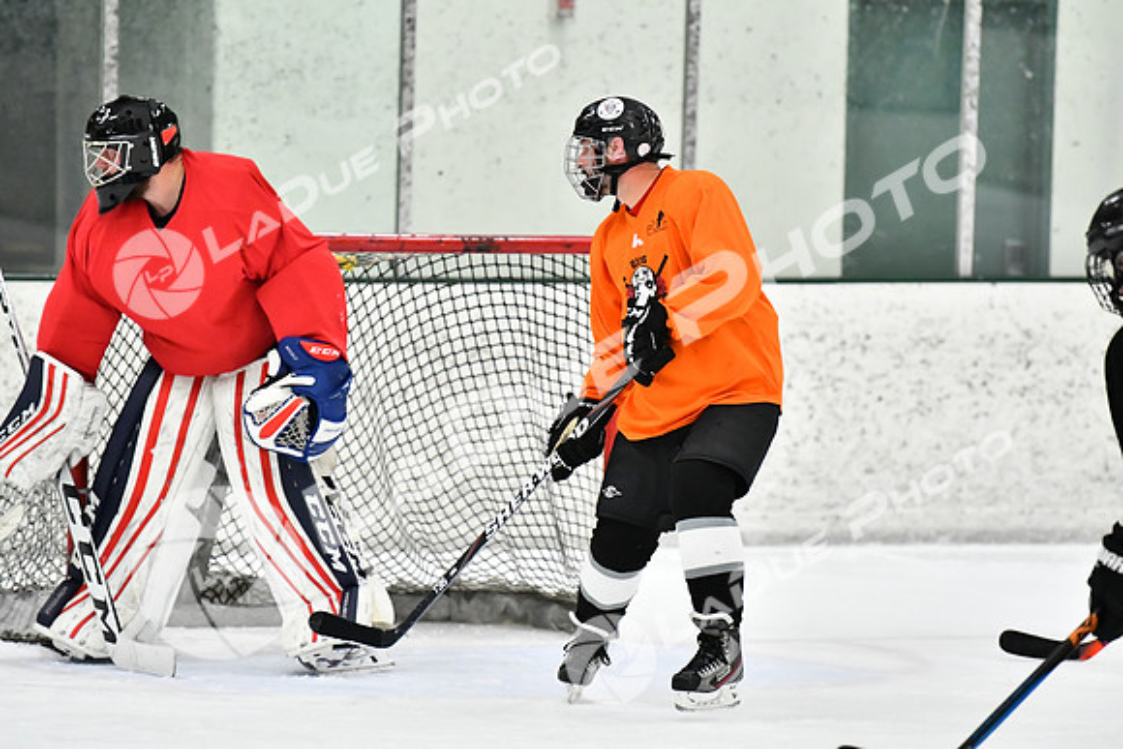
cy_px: 374
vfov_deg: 5.1
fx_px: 8424
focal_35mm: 270
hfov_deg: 7.6
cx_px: 562
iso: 5000
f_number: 2.8
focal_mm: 180
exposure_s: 1/1250
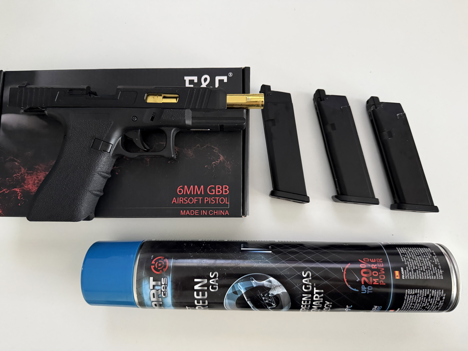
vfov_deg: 56.8
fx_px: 324
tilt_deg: -84.3
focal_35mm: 24
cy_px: 176
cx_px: 234
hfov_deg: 71.6
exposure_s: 1/57
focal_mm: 6.76
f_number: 1.78
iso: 800
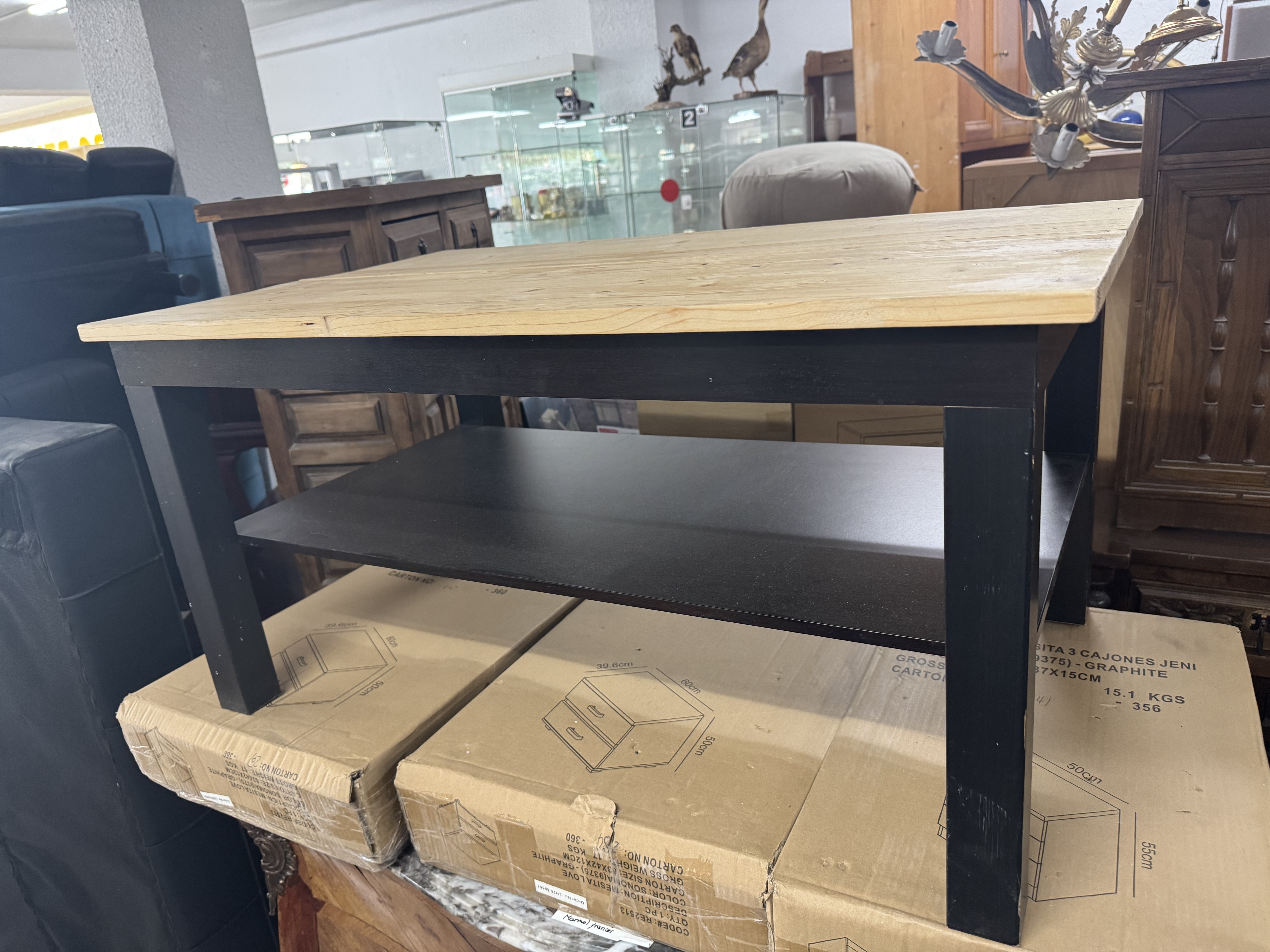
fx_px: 881
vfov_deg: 56.8
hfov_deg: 71.6
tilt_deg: -19.4
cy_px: 476
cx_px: 635
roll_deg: +6.2
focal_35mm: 24
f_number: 1.78
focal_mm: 6.76
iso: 250
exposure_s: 1/50
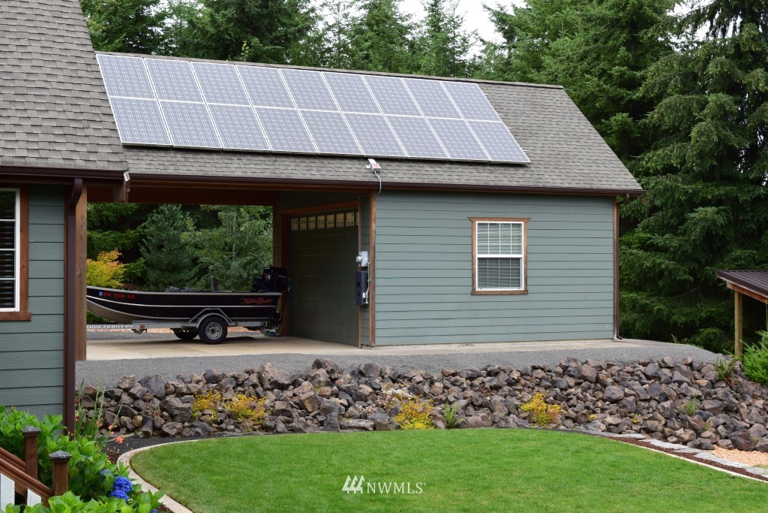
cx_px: 384
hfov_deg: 35.0
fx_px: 1216
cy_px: 256
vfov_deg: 23.8
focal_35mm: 57
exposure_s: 1/125
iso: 400
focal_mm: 38
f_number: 9
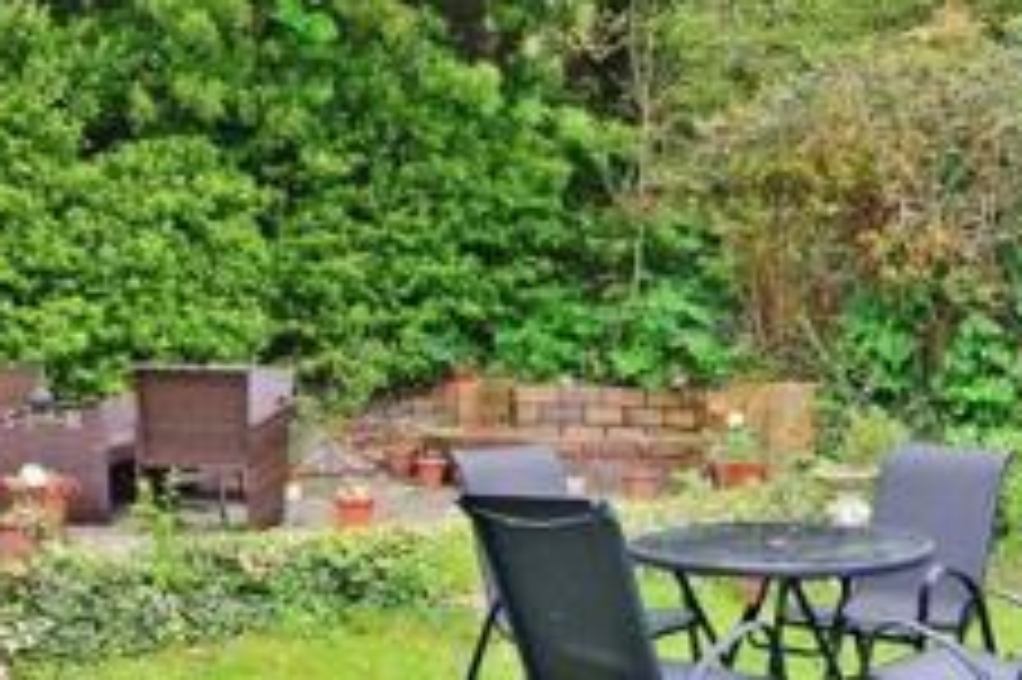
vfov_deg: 25.9
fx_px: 1475
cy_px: 367
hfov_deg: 38.0
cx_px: 621
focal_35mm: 52
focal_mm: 12
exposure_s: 1/200
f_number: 9
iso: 400
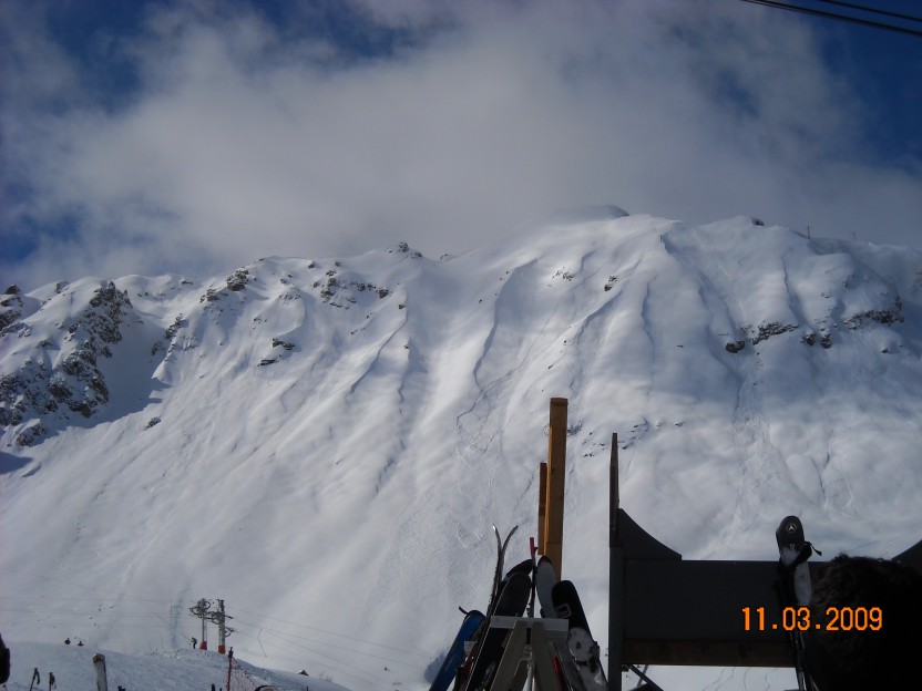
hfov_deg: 28.6
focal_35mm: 68
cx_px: 461
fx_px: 1811
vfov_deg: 21.6
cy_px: 346
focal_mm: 11.02
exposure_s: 1/1043
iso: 64
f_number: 7.3
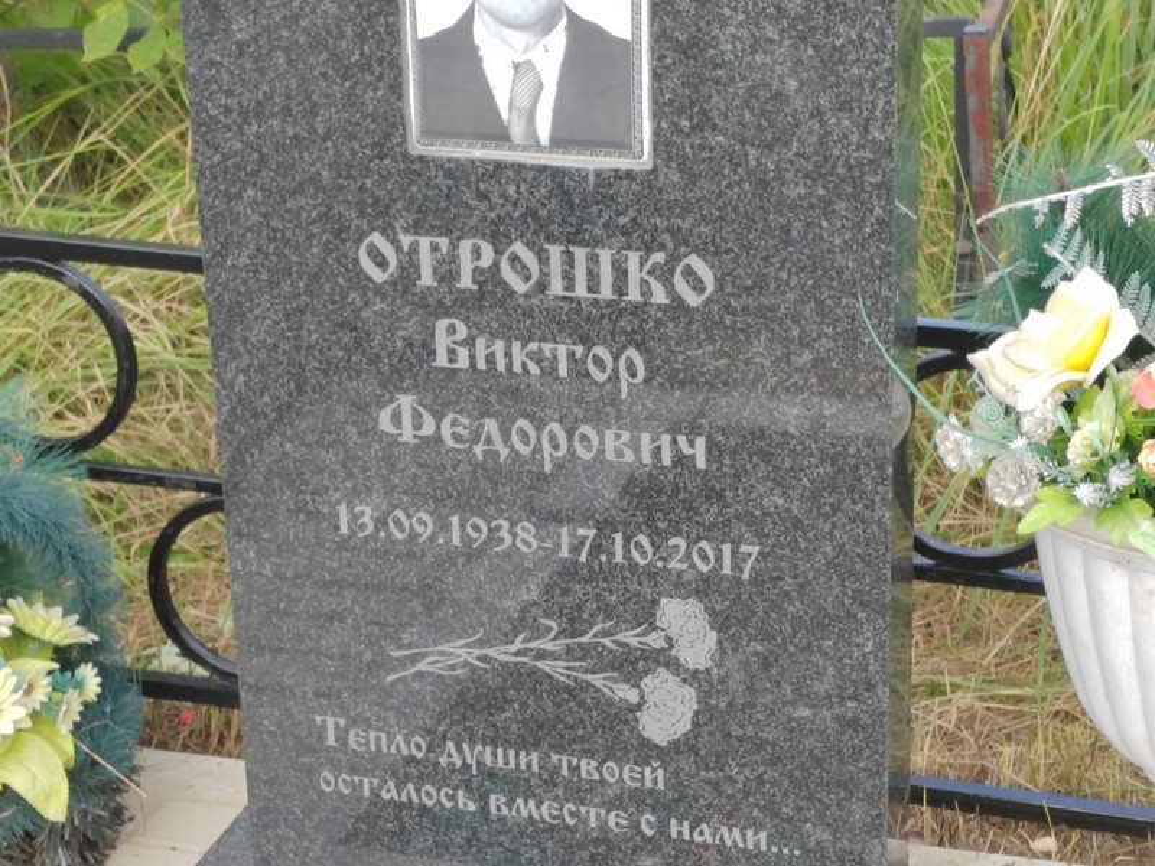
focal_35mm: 84
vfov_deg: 17.6
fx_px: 2803
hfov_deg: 23.3
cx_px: 578
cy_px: 433
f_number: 1.9
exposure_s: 1/310
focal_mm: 5.52
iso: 100
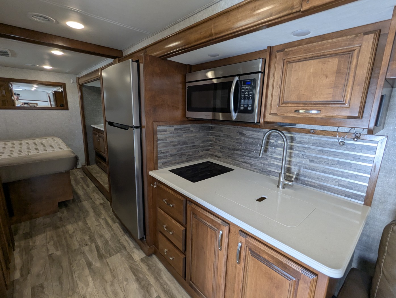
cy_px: 149
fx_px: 183
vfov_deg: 78.2
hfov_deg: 94.4
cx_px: 198
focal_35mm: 16
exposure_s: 1/62.7
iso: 130
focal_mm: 2.35
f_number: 2.2
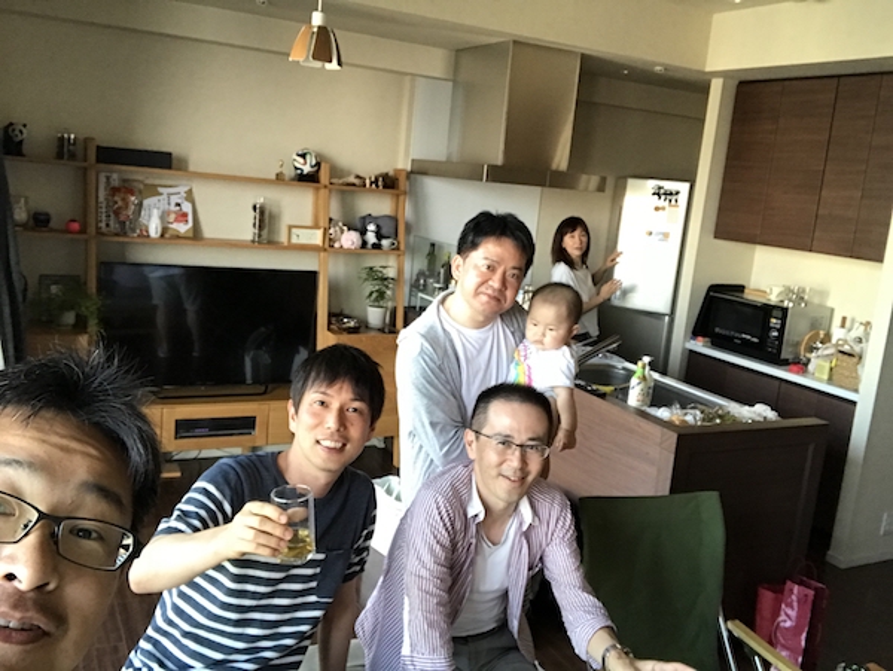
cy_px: 336
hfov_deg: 56.8
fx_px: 826
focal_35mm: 32
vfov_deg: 44.2
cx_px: 446
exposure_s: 1/30
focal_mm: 2.87
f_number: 2.2
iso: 125
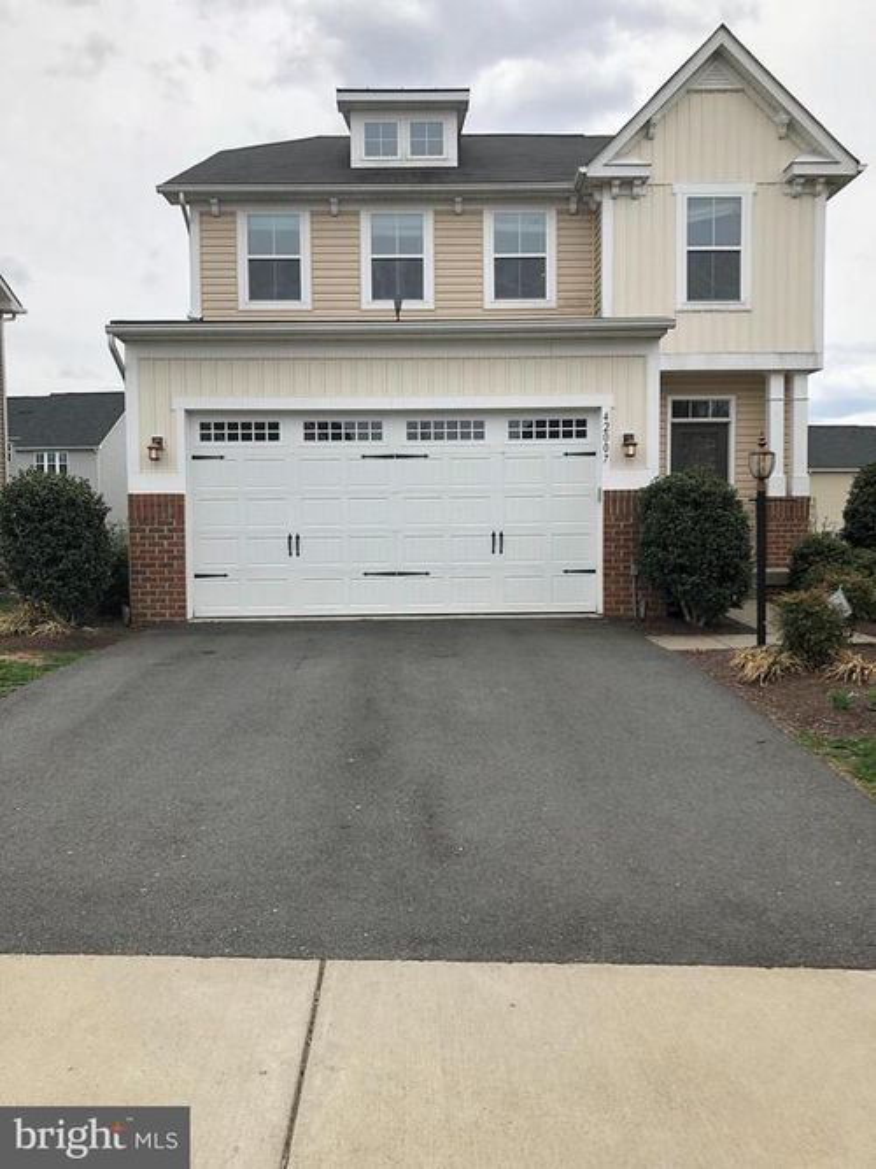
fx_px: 945
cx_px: 438
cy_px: 584
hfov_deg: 49.7
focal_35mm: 28
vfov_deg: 63.5
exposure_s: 1/1715
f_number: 1.8
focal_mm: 4
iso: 20
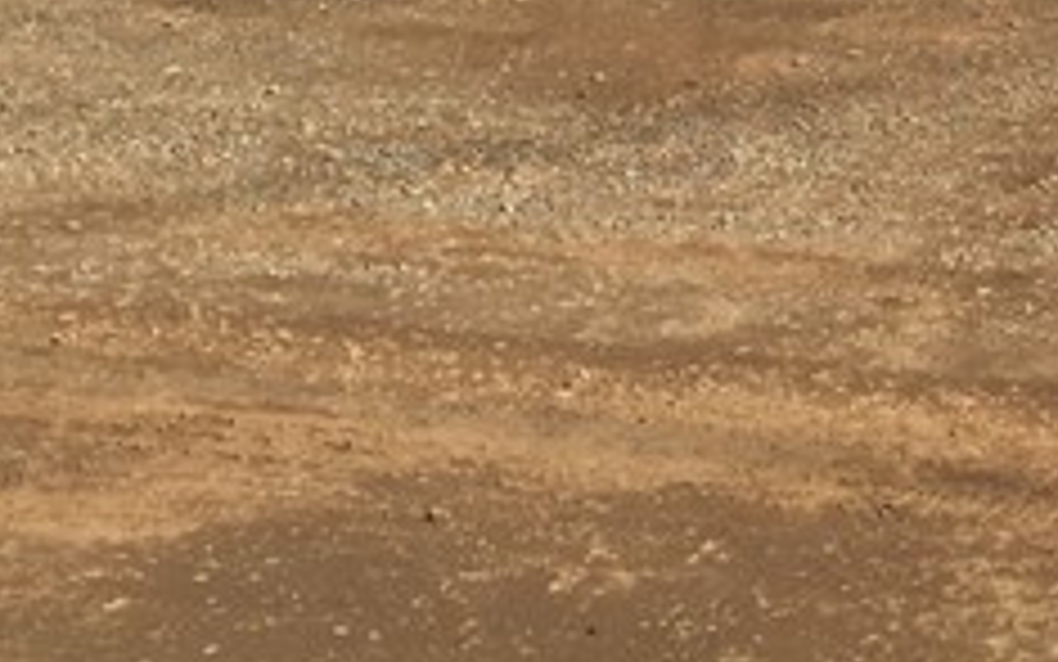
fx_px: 3865
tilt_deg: -4.9
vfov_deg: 9.5
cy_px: -302
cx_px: 1490
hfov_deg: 14.7
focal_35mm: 134
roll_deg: -0.3
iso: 25
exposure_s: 1/1876
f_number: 2.2
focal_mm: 4.15
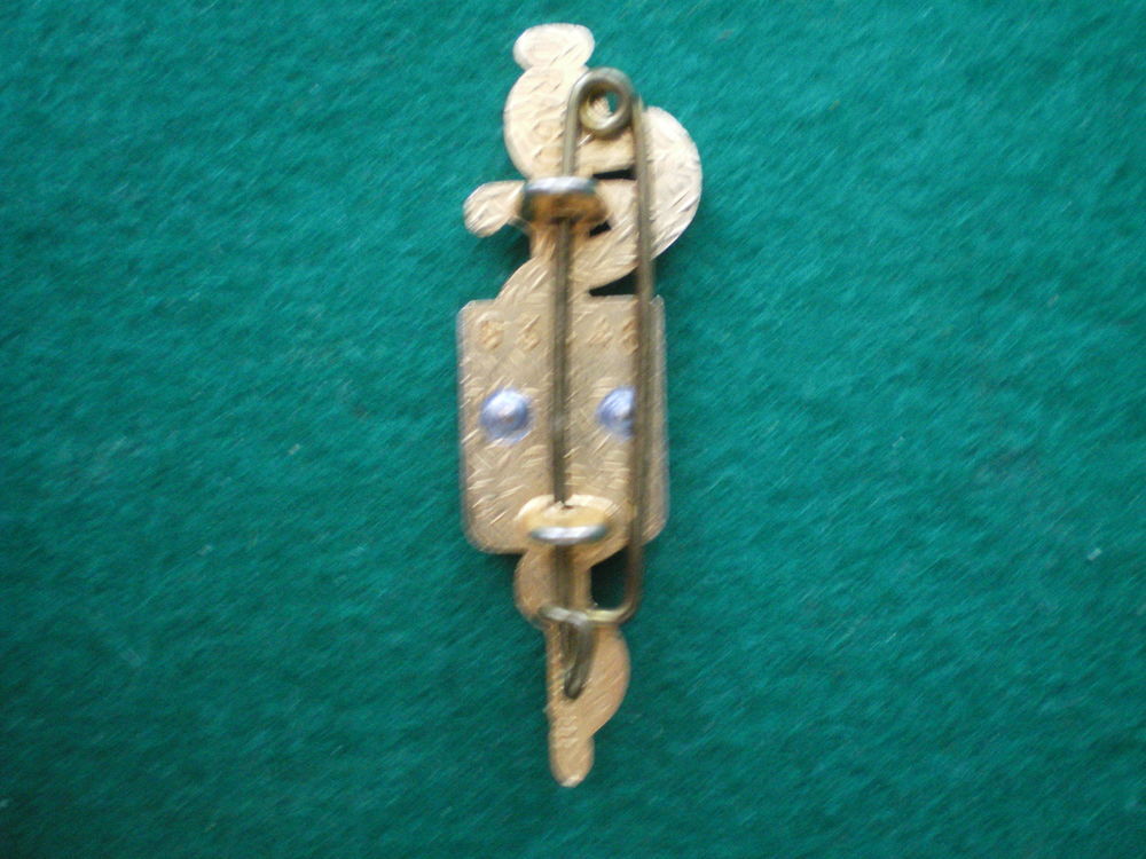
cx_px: 573
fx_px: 1258
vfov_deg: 37.7
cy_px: 430
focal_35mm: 38
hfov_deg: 49.0
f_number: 3.1
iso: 400
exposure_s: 1/13
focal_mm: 6.3
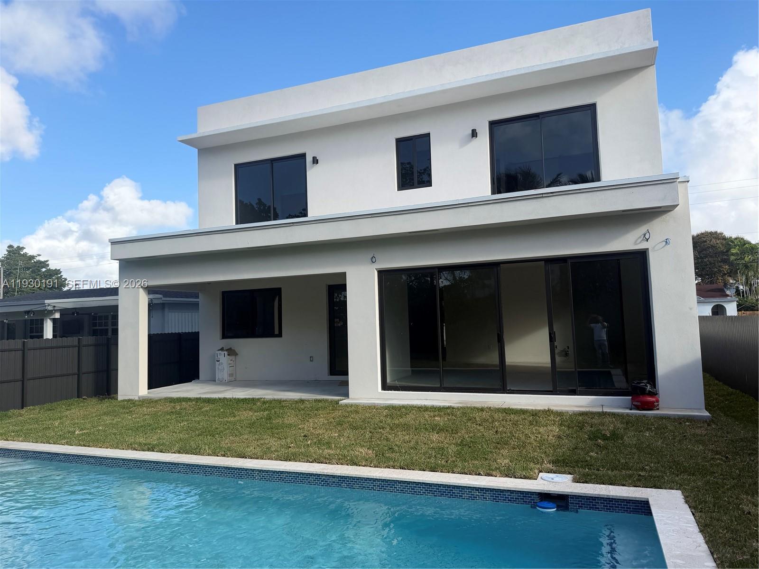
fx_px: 526
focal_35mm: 24
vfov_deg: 56.8
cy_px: 284
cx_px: 380
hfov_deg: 71.6
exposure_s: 1/2611
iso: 80
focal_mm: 6.76
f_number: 1.78
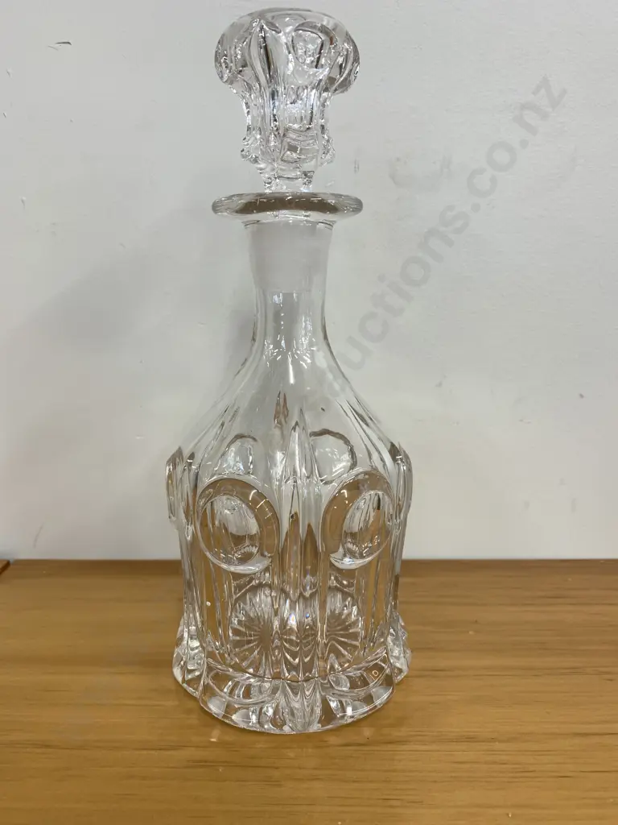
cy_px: 412
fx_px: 619
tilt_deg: -12.3
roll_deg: +0.5
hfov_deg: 53.1
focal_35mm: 26
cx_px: 309
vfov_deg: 67.3
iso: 50
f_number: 1.8
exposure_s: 1/50
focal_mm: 4.25
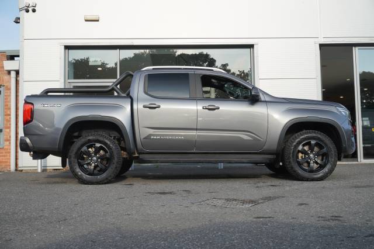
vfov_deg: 35.5
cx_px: 187
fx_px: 389
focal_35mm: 38
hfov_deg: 51.3
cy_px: 124
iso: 100
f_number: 5.6
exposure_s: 1/125
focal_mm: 25
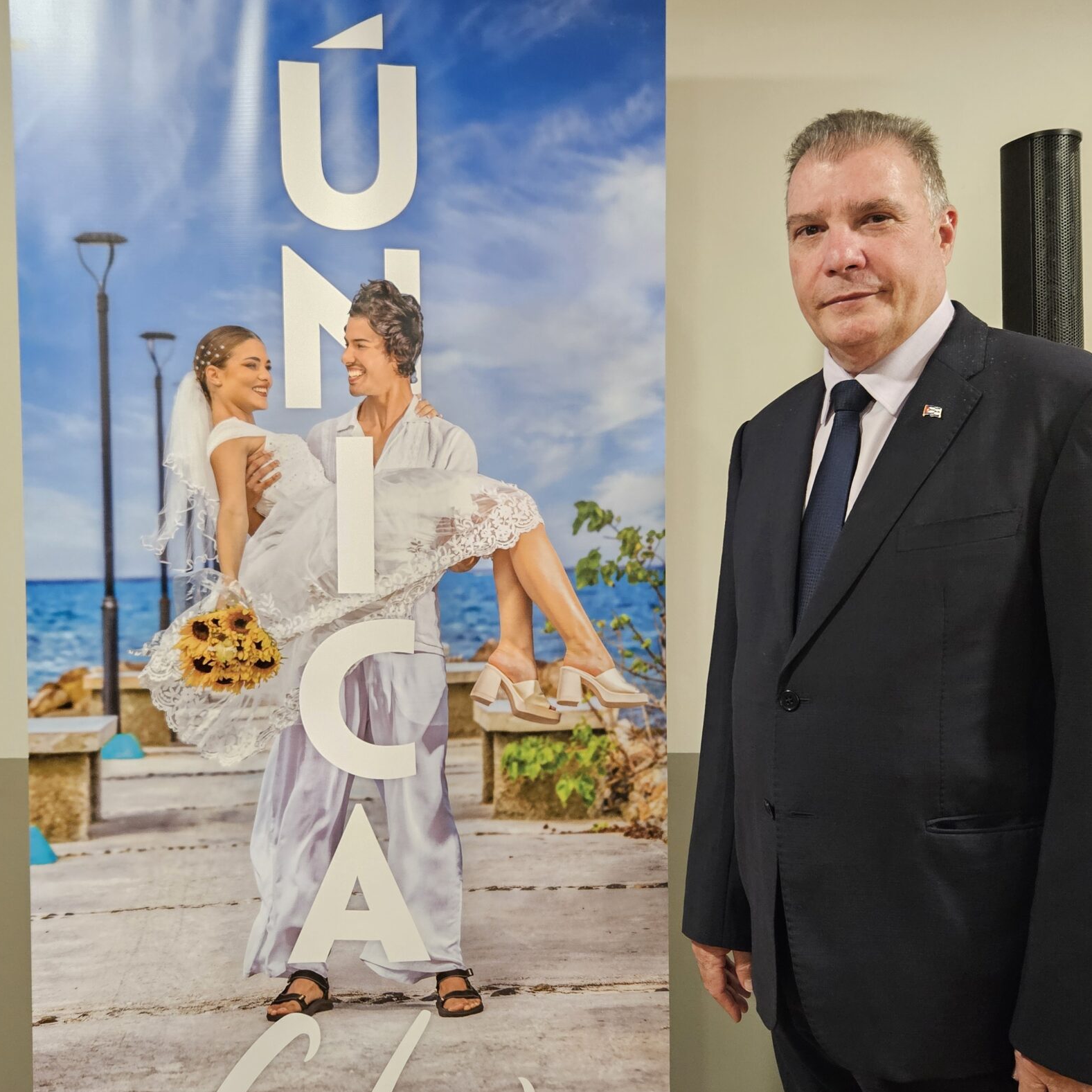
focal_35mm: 33
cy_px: 509
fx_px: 1178
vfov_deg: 49.7
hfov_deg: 49.7
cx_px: 568
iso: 1000
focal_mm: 5.4
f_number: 1.8
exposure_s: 1/120
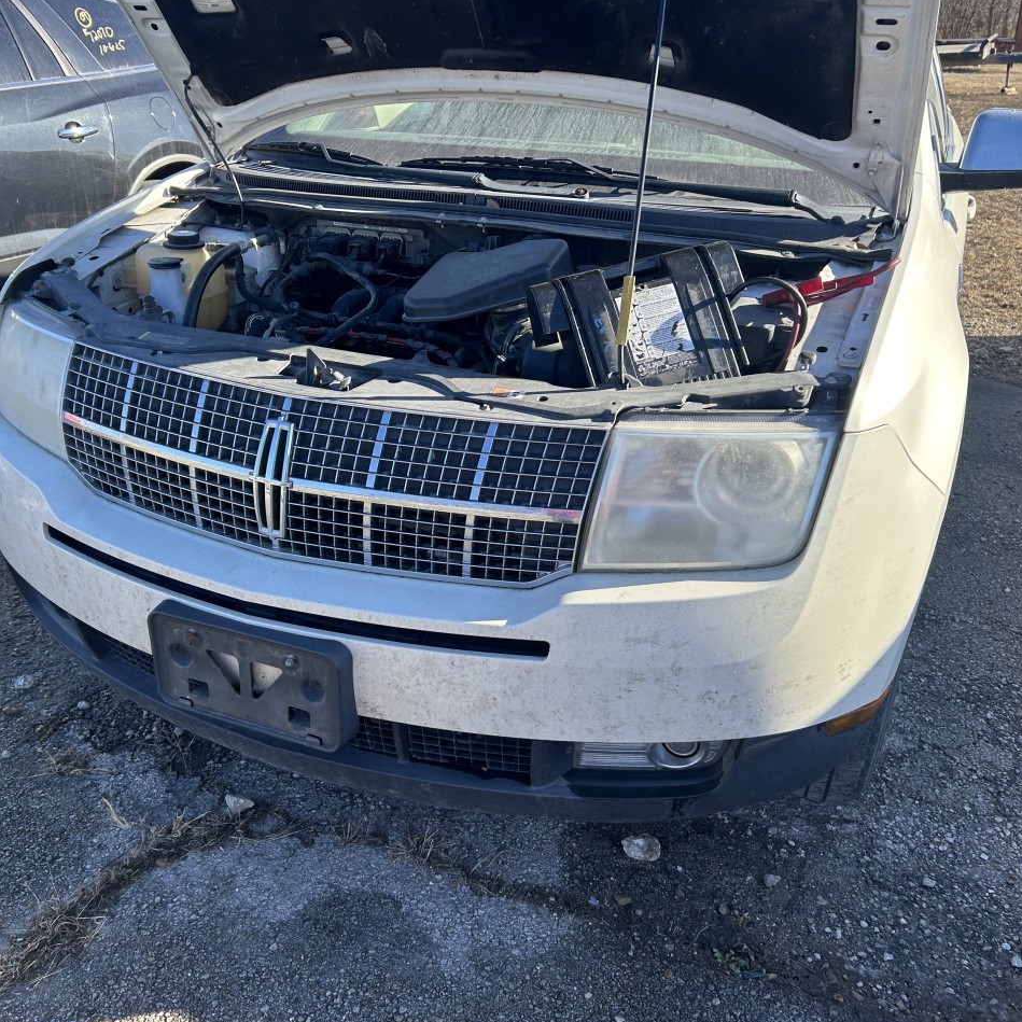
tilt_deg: -25.1
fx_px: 1035
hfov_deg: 52.5
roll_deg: -4.4
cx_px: 464
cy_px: 513
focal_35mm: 31
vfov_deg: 52.5
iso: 50
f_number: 1.5
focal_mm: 5.7
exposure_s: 1/1183
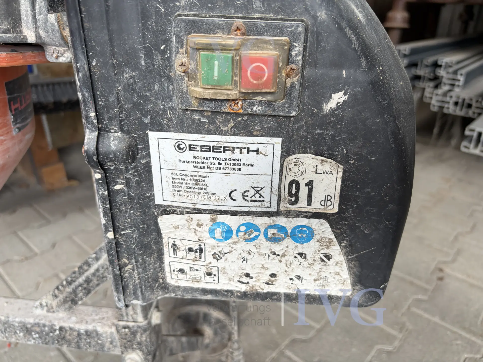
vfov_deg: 53.1
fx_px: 363
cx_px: 242
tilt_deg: -23.6
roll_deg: -0.5
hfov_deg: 67.3
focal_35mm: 26
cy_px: 181
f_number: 1.6
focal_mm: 5.96
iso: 40
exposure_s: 1/100
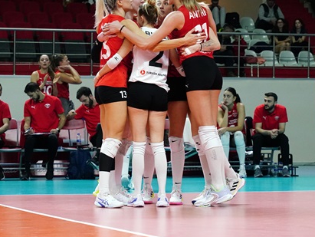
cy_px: 76
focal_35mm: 151
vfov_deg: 9.8
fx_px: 1375
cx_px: 162
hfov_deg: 13.1
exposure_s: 1/1250
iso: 5000
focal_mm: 67.6
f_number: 3.5
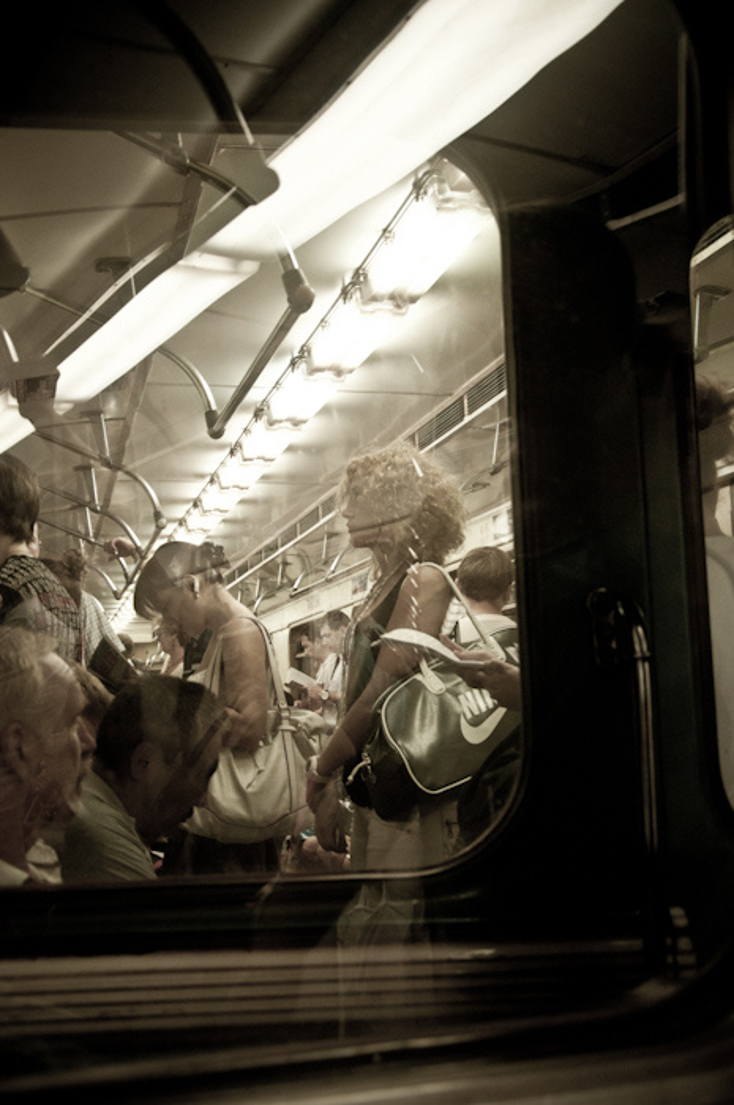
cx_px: 367
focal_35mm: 42
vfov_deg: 46.4
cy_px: 552
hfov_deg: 31.8
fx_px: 1288
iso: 1100
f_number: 4
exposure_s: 1/40
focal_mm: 28
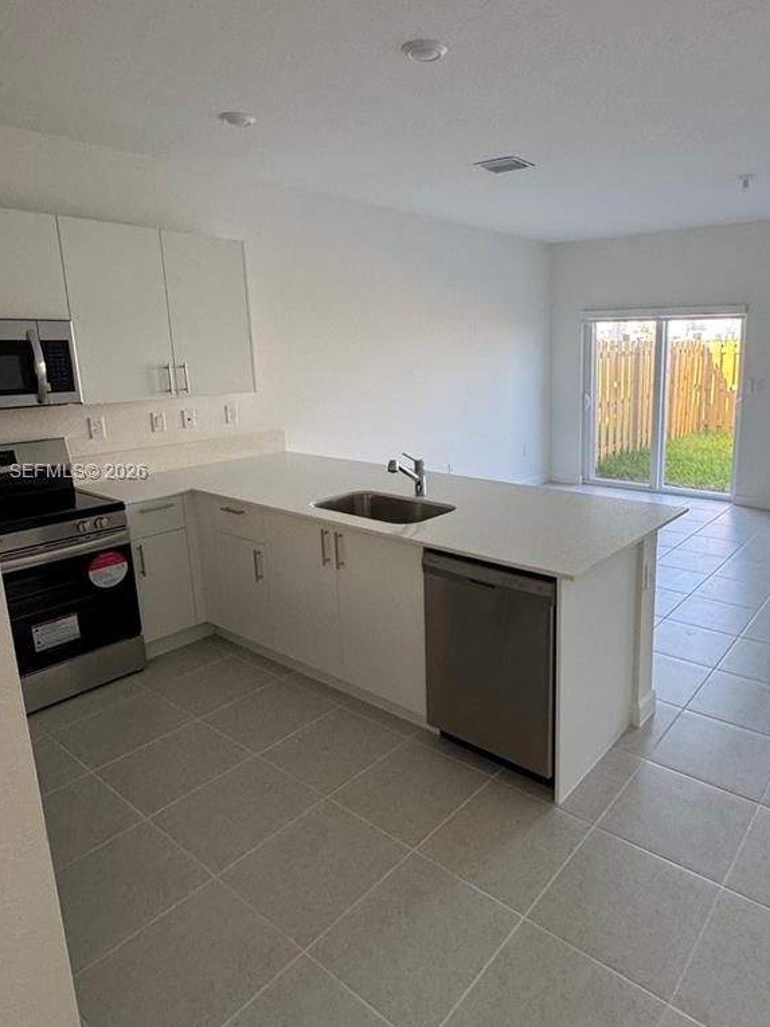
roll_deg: +0.7
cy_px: 473
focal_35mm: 22
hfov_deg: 59.9
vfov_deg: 76.3
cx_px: 503
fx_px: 652
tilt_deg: -11.7
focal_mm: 2.22
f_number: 2.2
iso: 200
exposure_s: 1/120
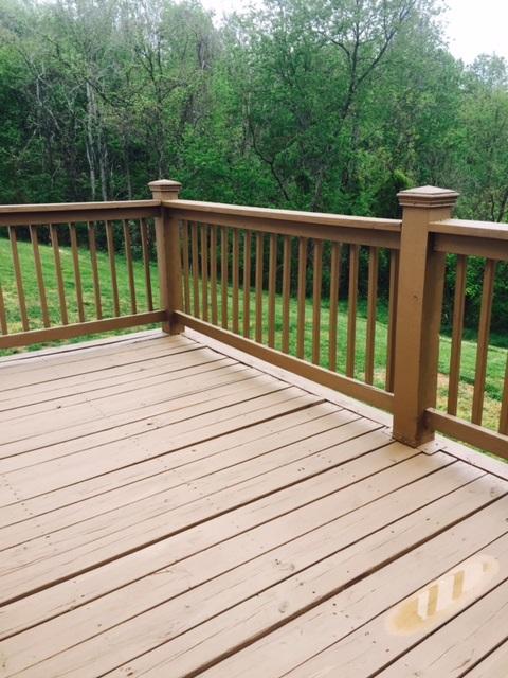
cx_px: 254
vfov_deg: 61.7
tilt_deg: -15.9
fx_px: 567
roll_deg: +1.0
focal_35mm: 29
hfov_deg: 48.2
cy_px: 339
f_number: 2.2
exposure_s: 1/514
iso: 32
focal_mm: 4.15
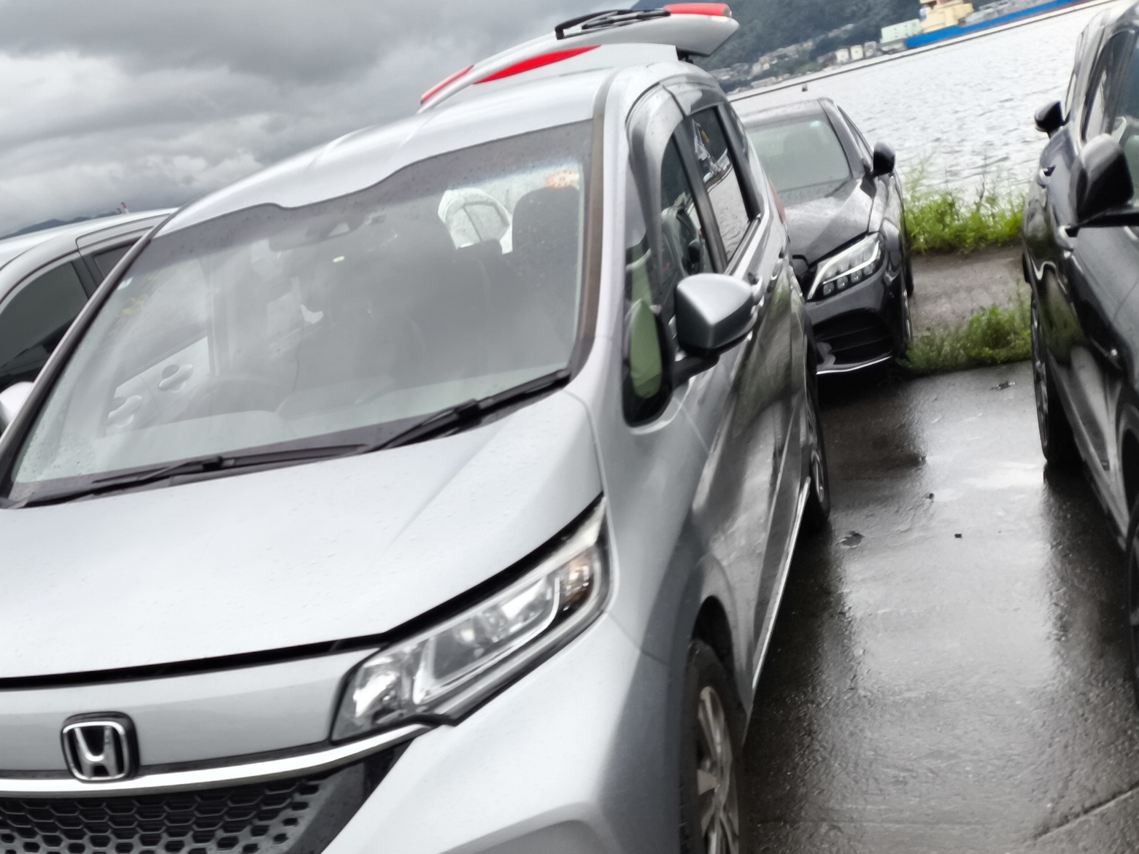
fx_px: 1349
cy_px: 606
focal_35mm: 41
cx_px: 305
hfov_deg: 44.5
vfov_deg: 34.6
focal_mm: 4.71
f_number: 1.7
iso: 50
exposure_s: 1/127
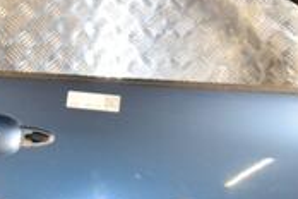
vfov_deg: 12.0
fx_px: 944
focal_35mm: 114
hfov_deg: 17.9
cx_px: 135
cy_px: 166
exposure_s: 1/200
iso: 800
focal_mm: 22
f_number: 5
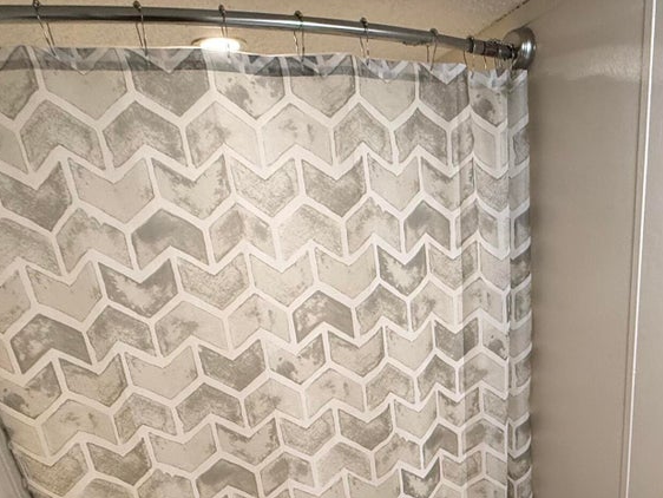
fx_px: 651
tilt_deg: -27.1
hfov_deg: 52.6
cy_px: 595
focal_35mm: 34
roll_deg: +4.8
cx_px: 457
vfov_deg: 33.9
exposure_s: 1/120
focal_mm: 2.22
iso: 250
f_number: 2.2
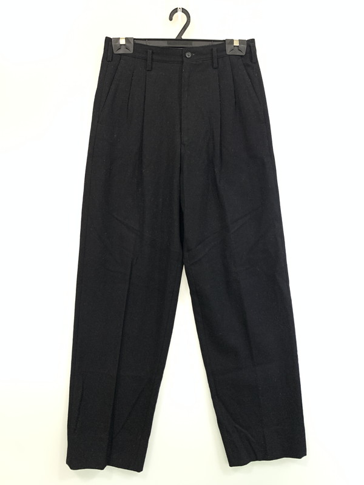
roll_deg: -0.4
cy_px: 242
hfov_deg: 53.1
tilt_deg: -20.8
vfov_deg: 67.3
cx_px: 182
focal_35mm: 26
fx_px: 365
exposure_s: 1/50
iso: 125
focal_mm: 4.25
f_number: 1.8
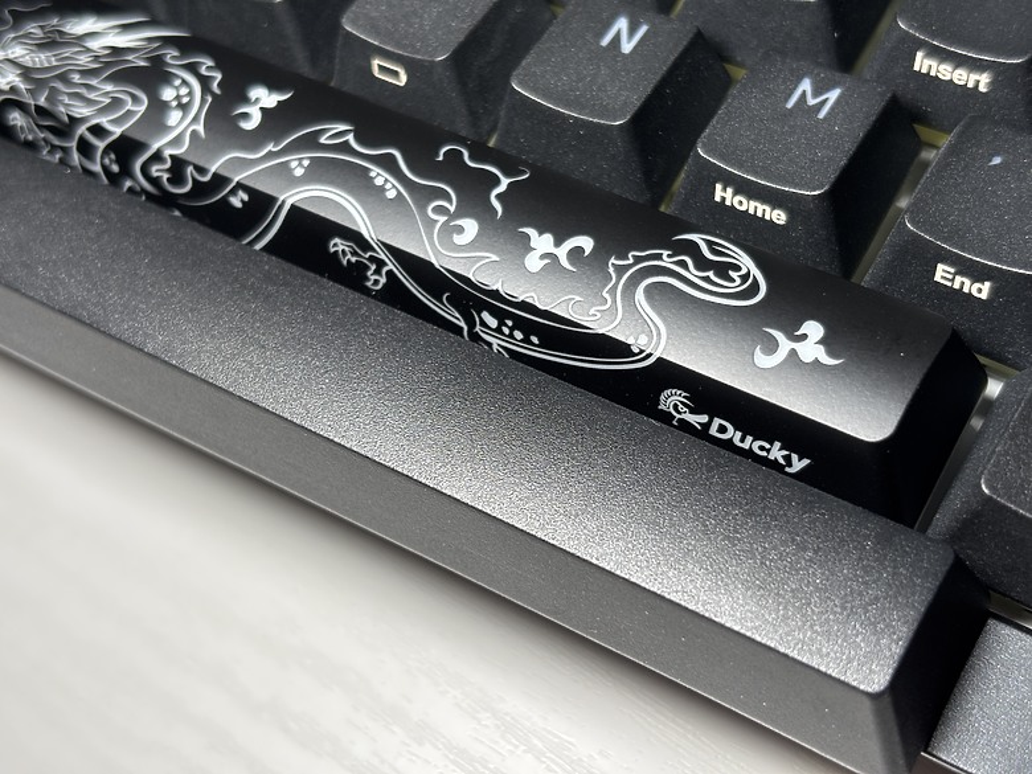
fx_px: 1550
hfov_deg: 36.8
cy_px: 387
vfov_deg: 28.0
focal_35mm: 52
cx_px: 516
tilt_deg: -58.1
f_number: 1.6
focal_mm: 5.96
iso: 25
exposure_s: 1/60
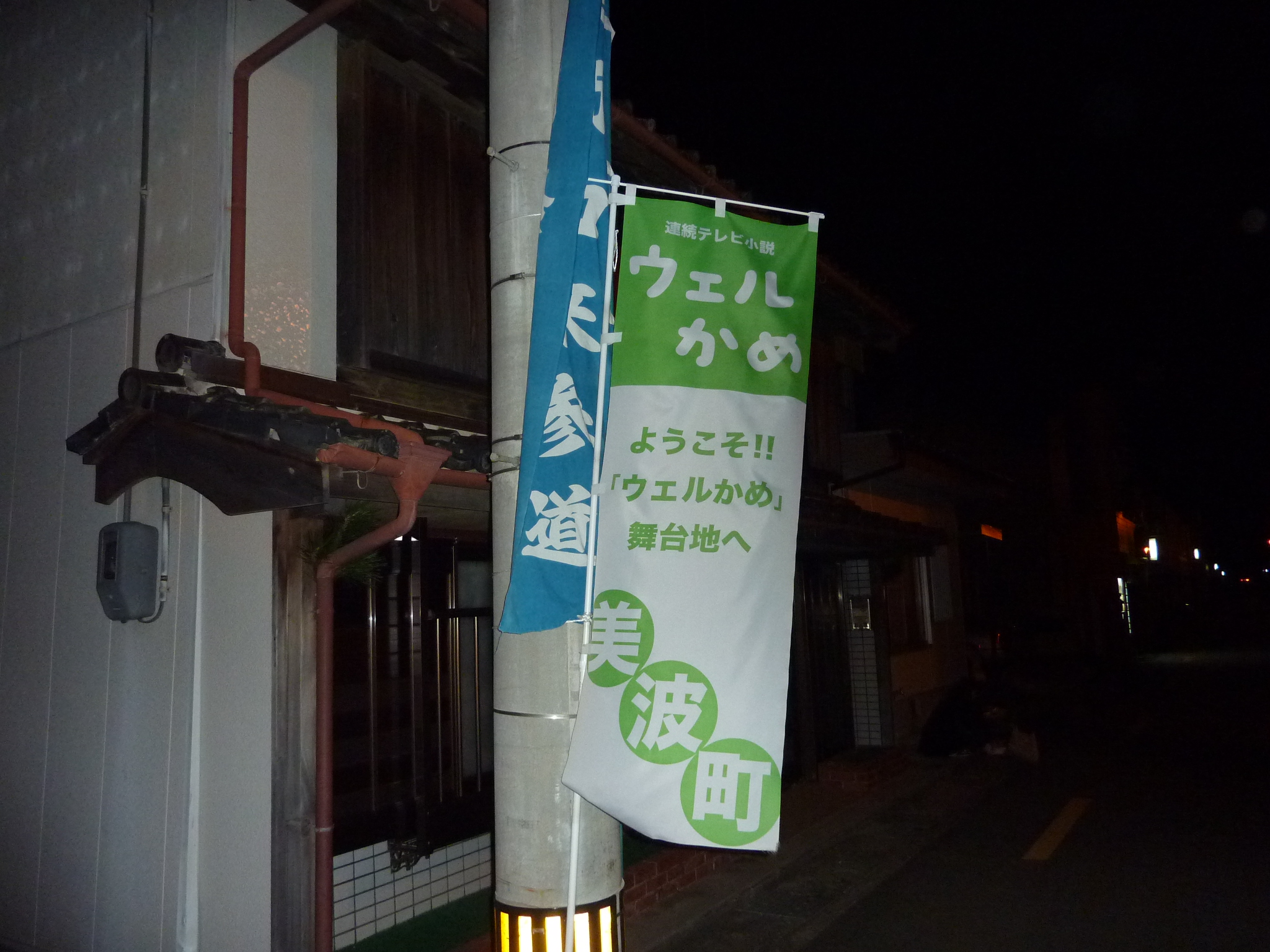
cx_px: 635
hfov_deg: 69.4
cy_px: 476
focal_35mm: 25
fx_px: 917
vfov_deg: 54.9
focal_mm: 4.1
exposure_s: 1/60
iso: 400
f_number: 3.3
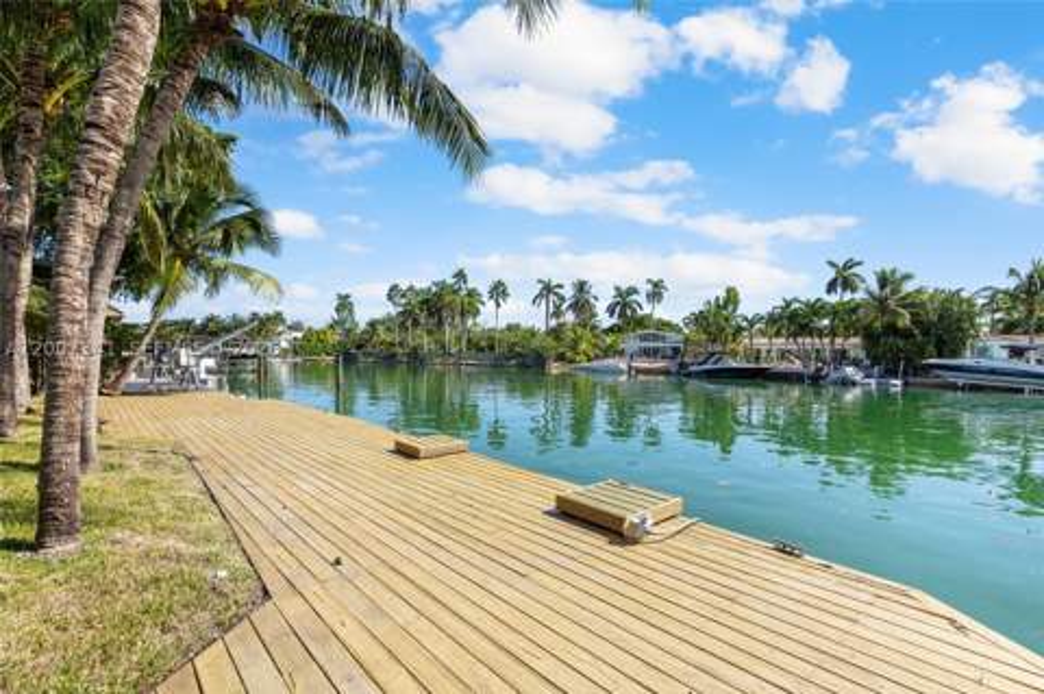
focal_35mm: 16
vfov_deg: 73.6
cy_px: 347
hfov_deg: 96.8
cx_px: 522
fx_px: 464
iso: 200
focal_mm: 16
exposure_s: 1/20
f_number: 16
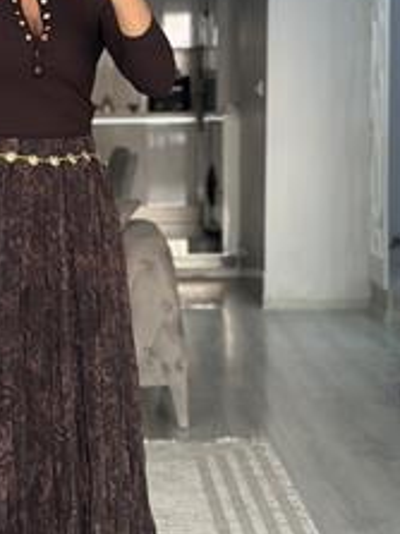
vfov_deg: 18.0
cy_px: 302
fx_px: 1681
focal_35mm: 109
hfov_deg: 13.4
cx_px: 34
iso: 400
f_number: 1.78
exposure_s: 1/47
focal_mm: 6.86
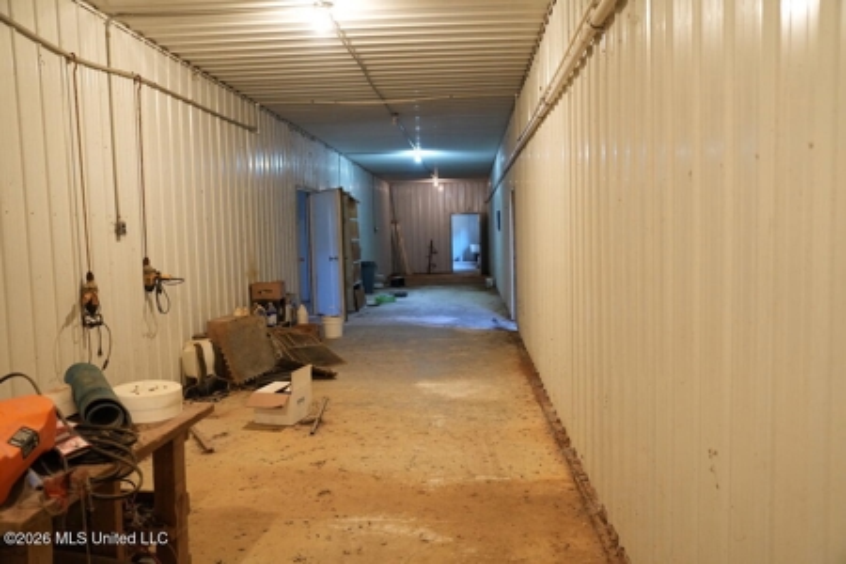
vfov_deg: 47.9
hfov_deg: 67.4
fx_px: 634
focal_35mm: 27
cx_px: 423
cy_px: 282
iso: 2000
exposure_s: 1/60
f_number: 2.8
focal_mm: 27
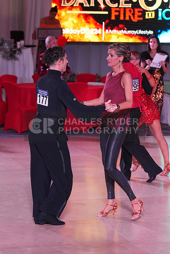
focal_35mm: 153
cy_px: 127
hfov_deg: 9.0
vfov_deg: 13.4
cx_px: 85
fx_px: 1083
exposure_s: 1/250
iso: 2000
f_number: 5.6
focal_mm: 153
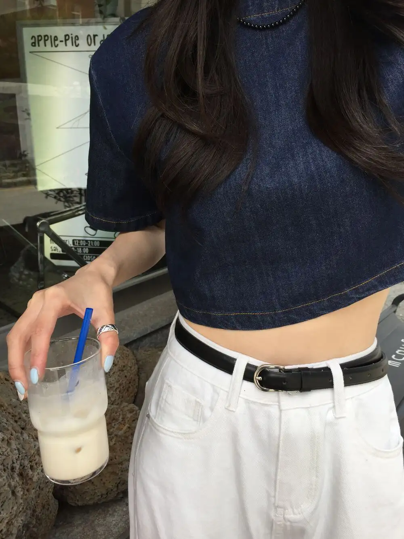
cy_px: 270
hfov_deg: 48.2
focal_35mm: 29
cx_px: 202
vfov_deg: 61.7
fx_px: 451
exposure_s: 1/455
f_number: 2.2
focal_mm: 4.15
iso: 32
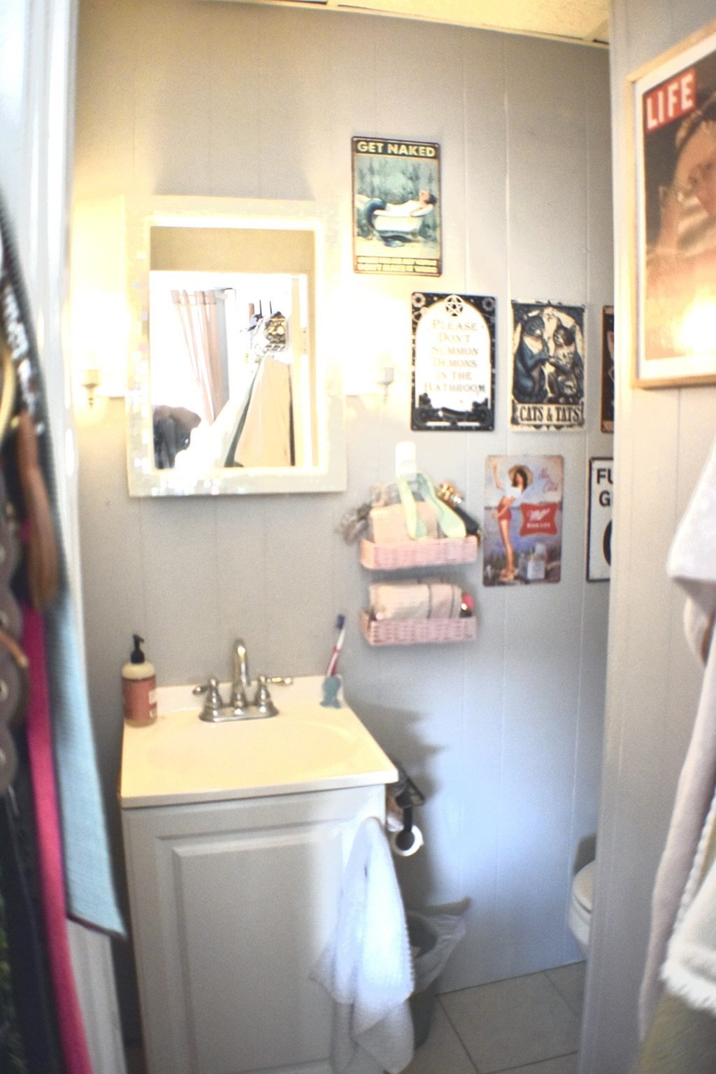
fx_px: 1029
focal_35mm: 34
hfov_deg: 38.4
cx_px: 358
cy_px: 537
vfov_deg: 55.1
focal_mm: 23
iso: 800
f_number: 3.8
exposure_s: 1/200
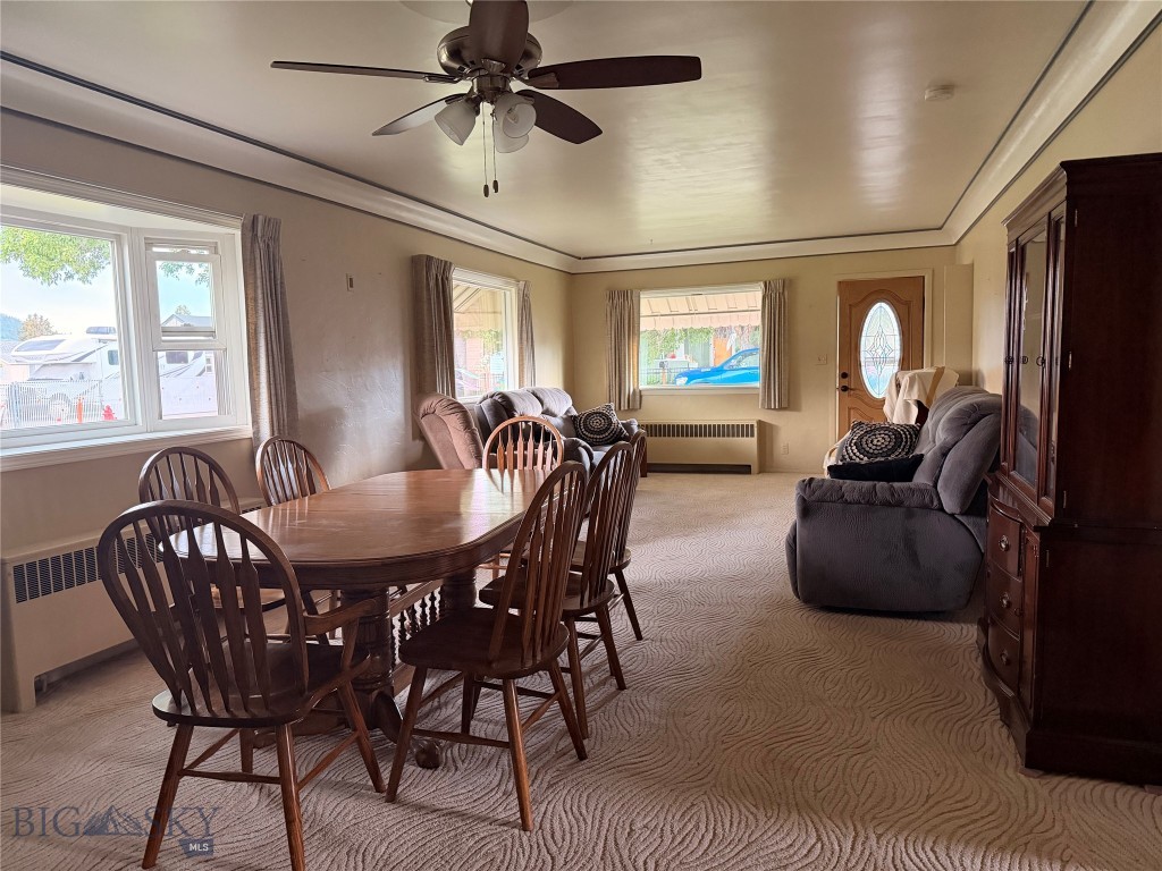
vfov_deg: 56.8
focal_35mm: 24
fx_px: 806
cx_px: 581
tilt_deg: -5.3
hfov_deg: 71.6
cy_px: 436
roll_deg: +1.2
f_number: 1.78
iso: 800
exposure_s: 1/50
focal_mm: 6.76
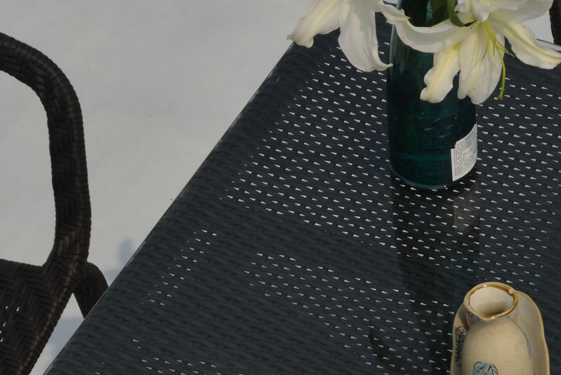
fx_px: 1761
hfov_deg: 17.6
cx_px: 577
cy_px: 425
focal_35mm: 113
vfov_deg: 11.9
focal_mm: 38
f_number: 16
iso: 100
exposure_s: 1/160
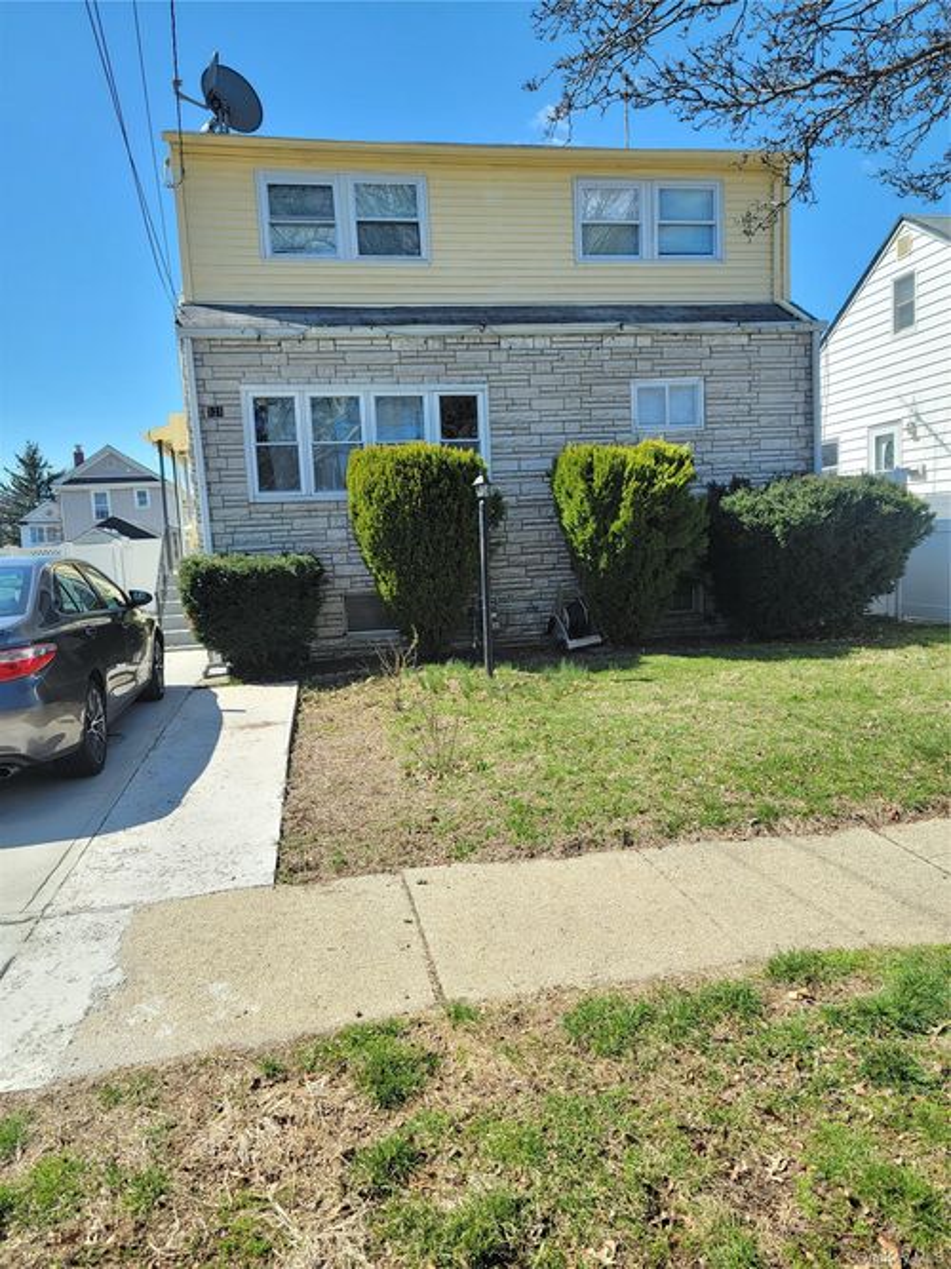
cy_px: 634
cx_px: 476
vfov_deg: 71.6
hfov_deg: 56.8
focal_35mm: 24
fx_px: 879
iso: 16
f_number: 1.8
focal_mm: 6.7
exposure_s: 1/514
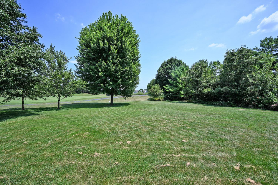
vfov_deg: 81.2
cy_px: 92
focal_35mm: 14
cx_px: 139
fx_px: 108
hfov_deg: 104.3
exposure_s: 1/320
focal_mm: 14
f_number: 6.3
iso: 100
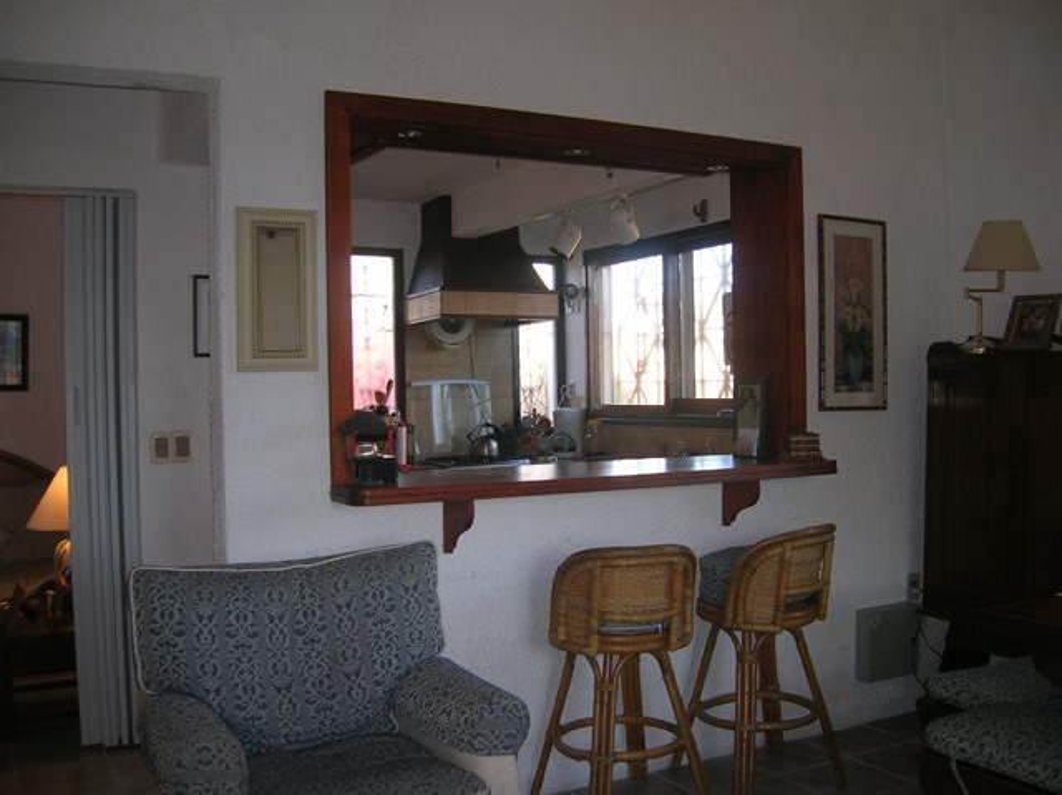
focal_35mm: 34
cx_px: 531
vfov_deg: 41.7
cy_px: 398
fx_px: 1042
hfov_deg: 54.0
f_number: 2.9
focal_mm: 5.7
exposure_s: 1/30
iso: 50
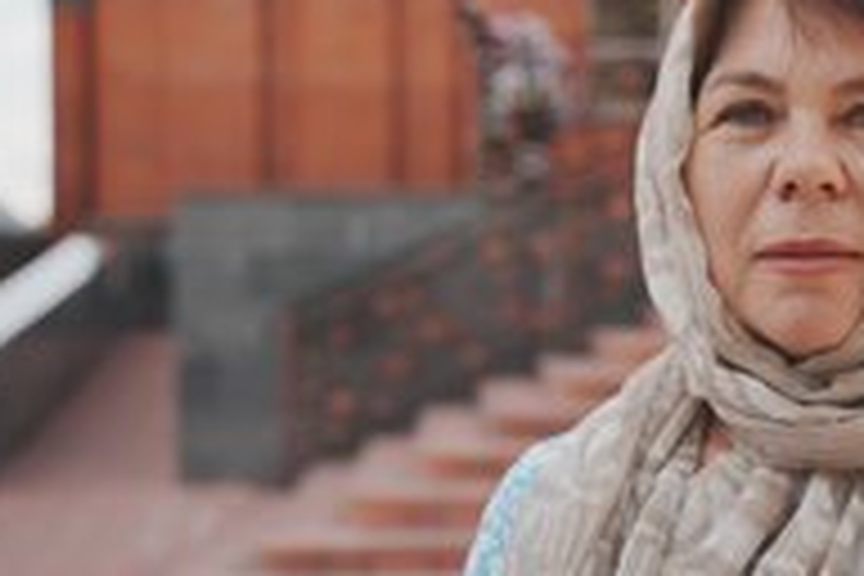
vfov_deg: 17.7
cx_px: 873
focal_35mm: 77
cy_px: 313
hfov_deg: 25.0
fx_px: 1848
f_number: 2.8
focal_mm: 37
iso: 200
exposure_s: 1/2500
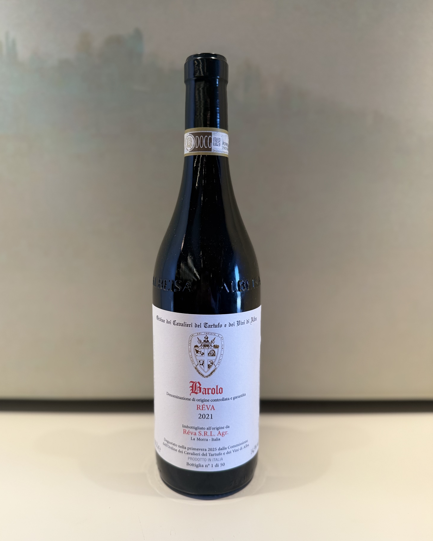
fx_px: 417
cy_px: 280
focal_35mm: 26
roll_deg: -0.8
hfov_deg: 54.9
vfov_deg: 66.0
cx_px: 208
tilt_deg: -9.9
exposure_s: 1/100
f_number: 1.78
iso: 100
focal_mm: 6.76
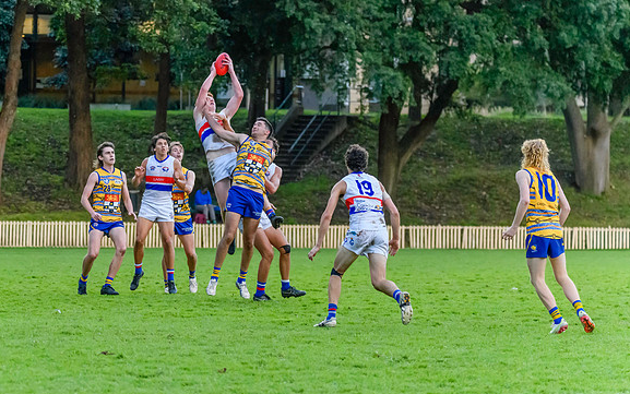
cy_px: 162
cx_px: 230
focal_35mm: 244
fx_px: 4191
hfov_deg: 8.6
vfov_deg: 5.4
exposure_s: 1/1600
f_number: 5
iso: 10000
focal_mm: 180
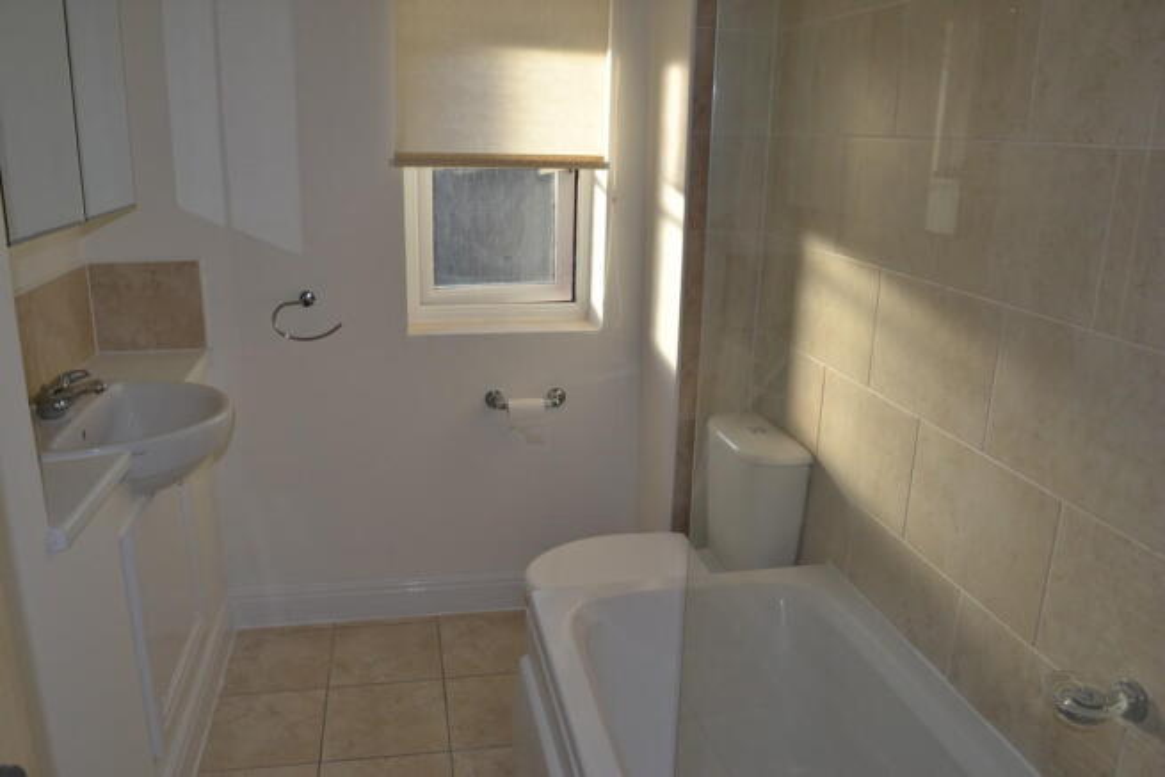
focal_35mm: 27
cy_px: 388
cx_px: 582
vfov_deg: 48.0
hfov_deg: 67.4
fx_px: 874
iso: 250
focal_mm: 18
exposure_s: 1/160
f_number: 8
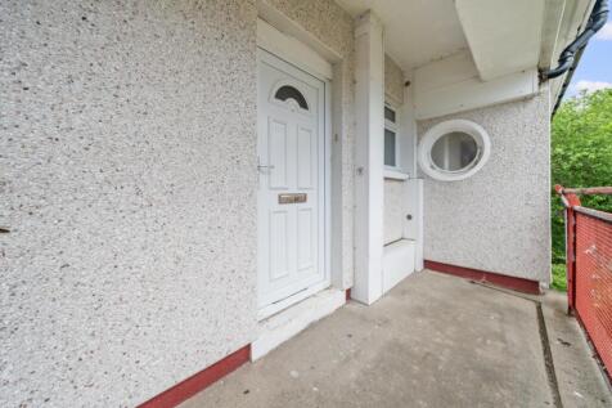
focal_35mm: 12
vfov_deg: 90.0
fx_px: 204
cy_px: 204
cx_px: 306
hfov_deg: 112.6
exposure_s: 1/15
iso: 800
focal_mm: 12
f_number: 5.6
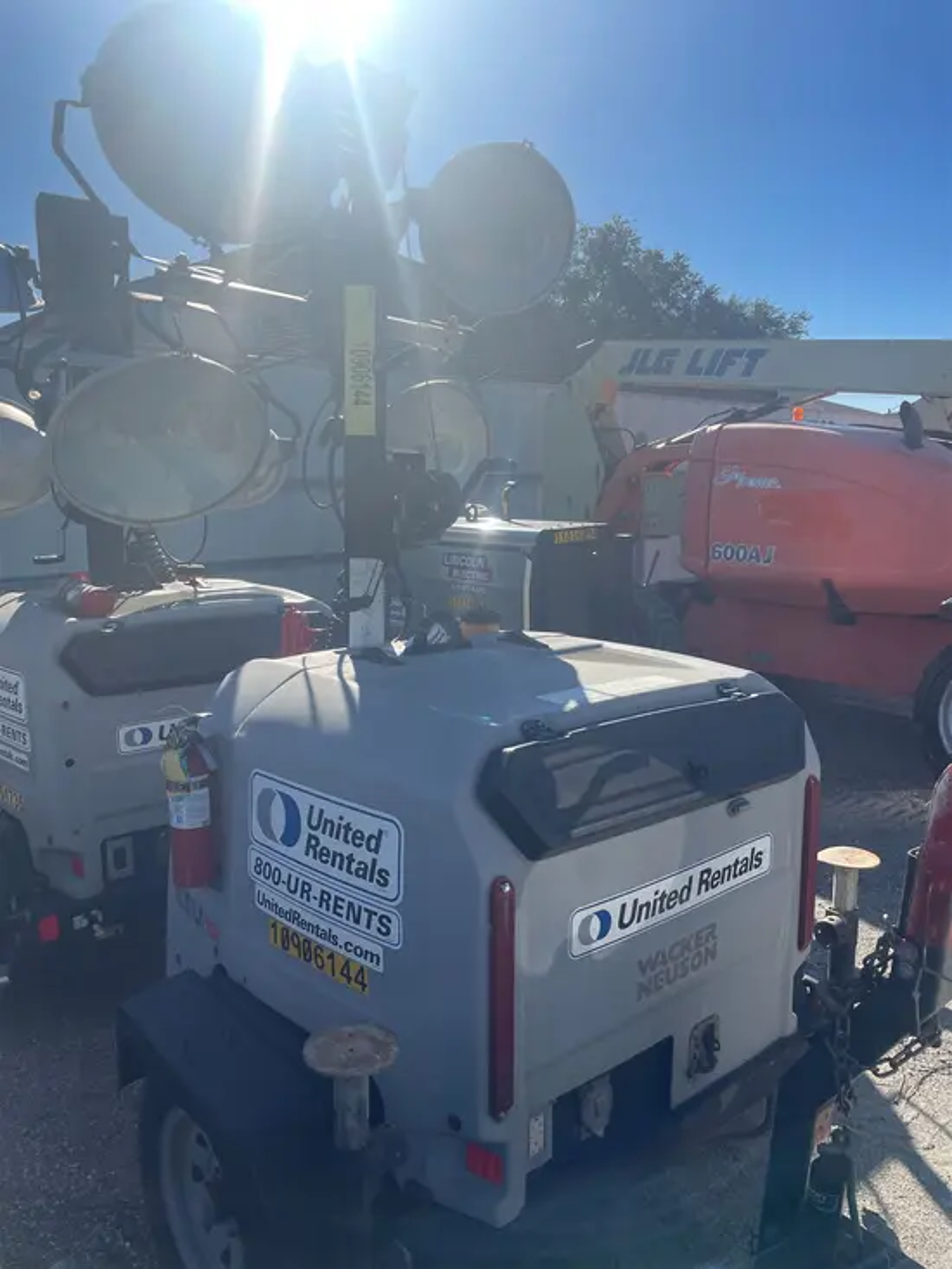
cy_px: 634
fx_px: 953
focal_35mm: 26
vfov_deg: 67.3
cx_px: 476
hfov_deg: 53.1
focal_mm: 4.2
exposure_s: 1/3861
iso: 32
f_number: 1.6
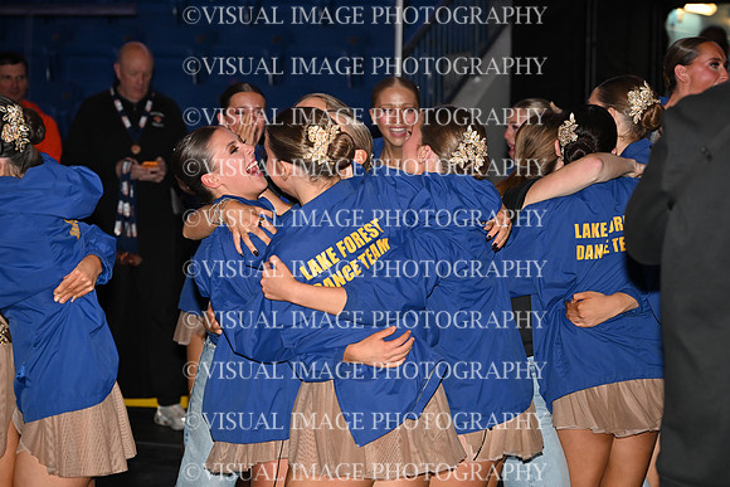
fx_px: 2109
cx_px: 365
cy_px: 244
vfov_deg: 13.2
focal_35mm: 104
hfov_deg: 19.6
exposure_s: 1/160
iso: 3200
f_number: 5
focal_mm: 104
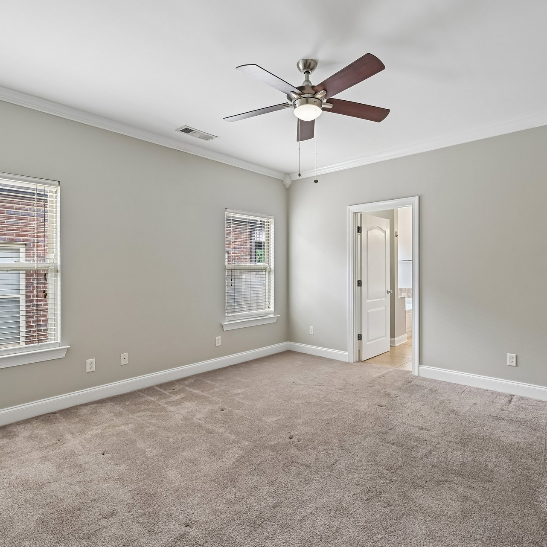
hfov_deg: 77.4
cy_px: 270
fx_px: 340
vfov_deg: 77.7
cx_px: 302
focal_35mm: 19
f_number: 8
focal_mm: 14
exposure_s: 1/30
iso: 400
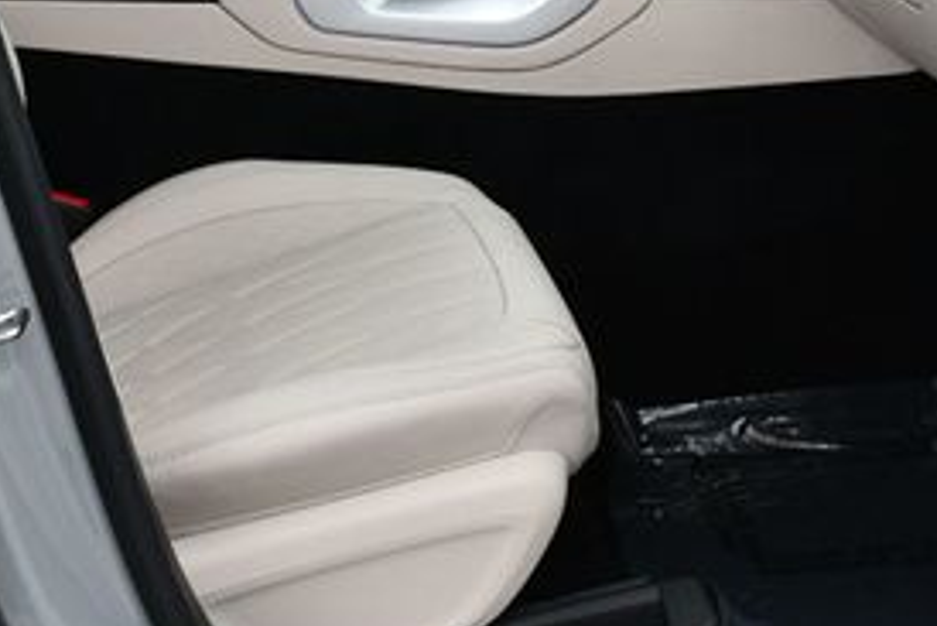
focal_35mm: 84
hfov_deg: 24.2
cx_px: 527
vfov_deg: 16.1
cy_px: 89
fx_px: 2187
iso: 200
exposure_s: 1/250
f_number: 8
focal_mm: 18
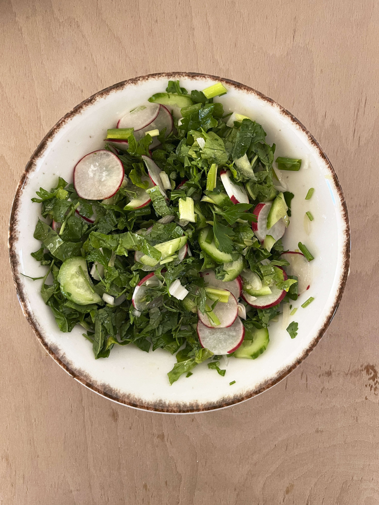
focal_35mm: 26
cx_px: 190
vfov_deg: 67.3
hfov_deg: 53.1
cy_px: 252
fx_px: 380
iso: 320
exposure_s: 1/50
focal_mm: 5.1
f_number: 1.6
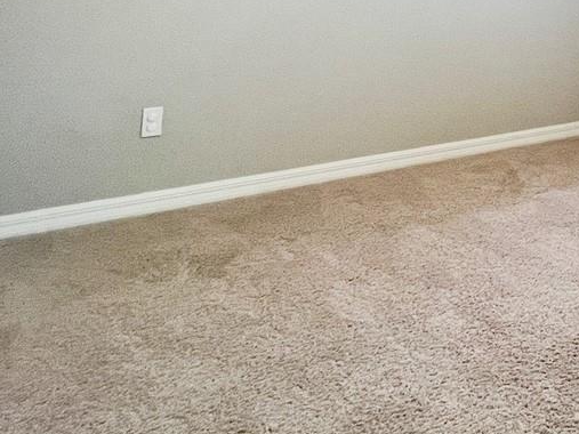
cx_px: 621
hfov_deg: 38.7
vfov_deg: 28.6
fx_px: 686
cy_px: -134
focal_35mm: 41
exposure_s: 1/60
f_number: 1.8
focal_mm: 1.57
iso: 200
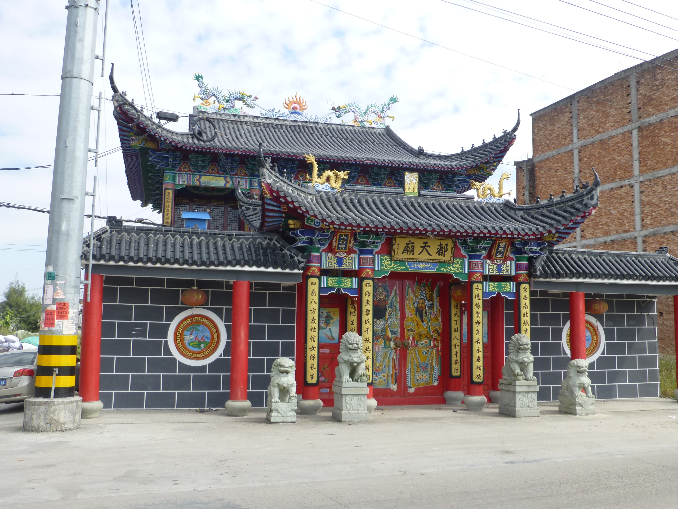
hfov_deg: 54.0
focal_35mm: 34
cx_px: 339
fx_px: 666
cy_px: 254
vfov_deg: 41.8
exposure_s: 1/800
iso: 100
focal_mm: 6.1
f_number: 3.7
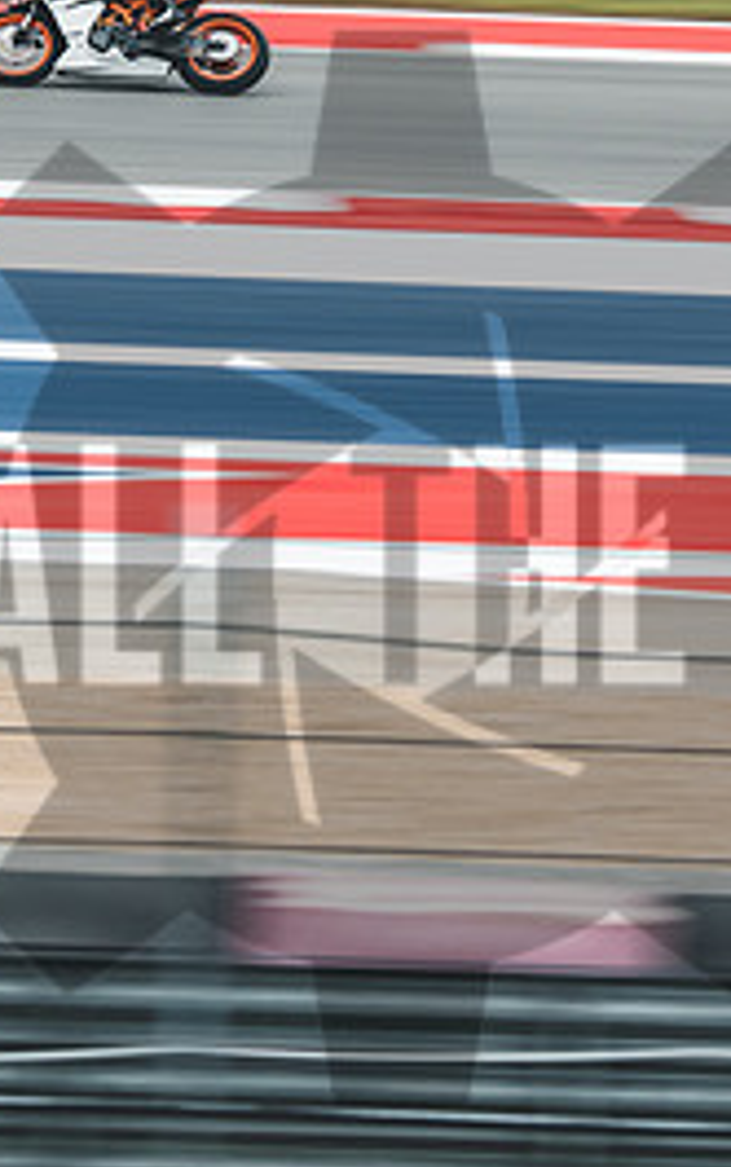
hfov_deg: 2.0
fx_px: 21290
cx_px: 401
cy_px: 570
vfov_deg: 3.1
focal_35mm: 669
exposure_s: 1/60
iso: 160
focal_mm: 200
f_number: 4
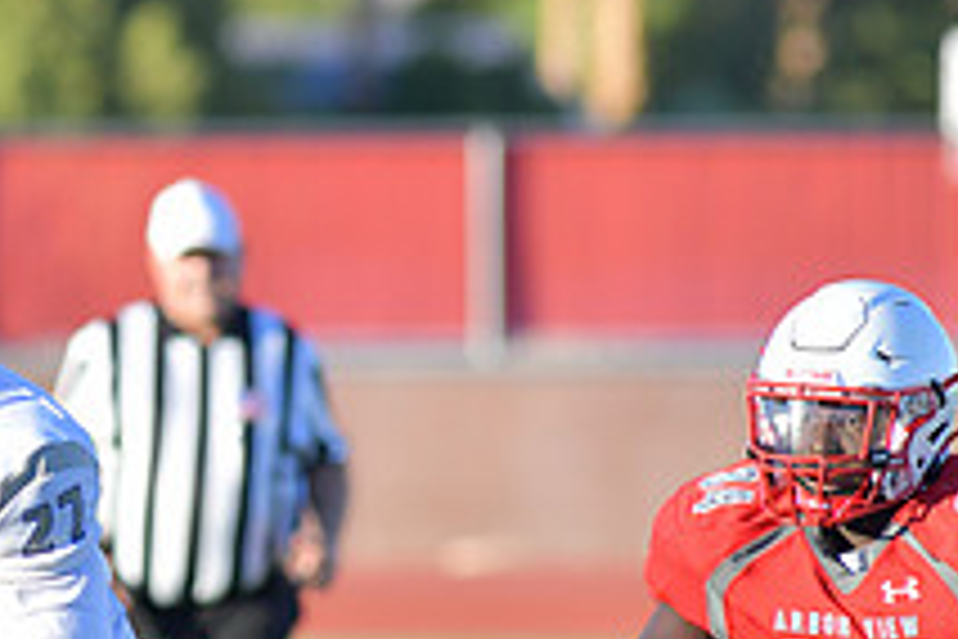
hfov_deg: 2.5
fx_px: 21713
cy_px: 515
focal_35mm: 816
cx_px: 4
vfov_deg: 1.7
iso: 1000
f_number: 5
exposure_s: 1/3200
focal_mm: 300
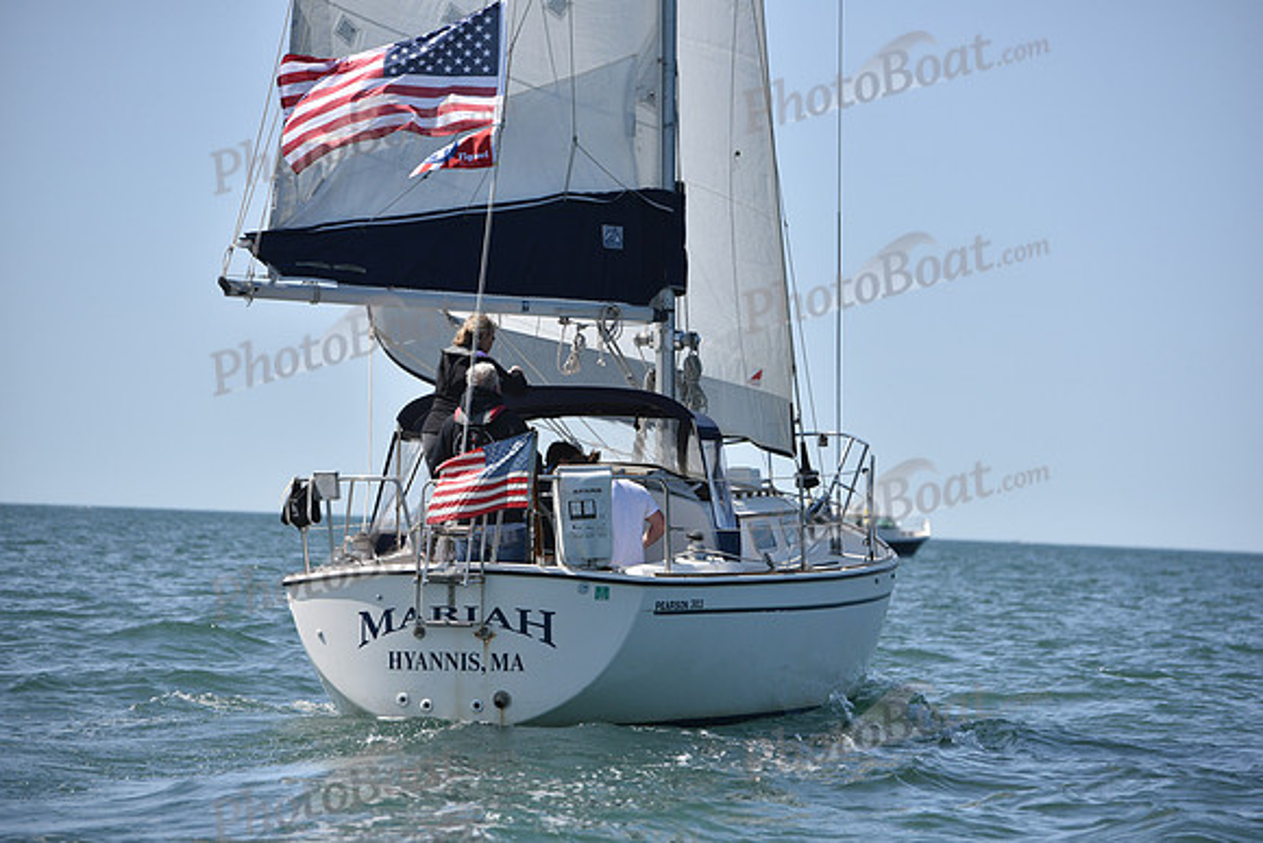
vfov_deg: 7.4
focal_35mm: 185
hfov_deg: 11.1
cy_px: 422
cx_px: 632
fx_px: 6492
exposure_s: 1/1000
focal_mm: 185
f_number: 5.6
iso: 320
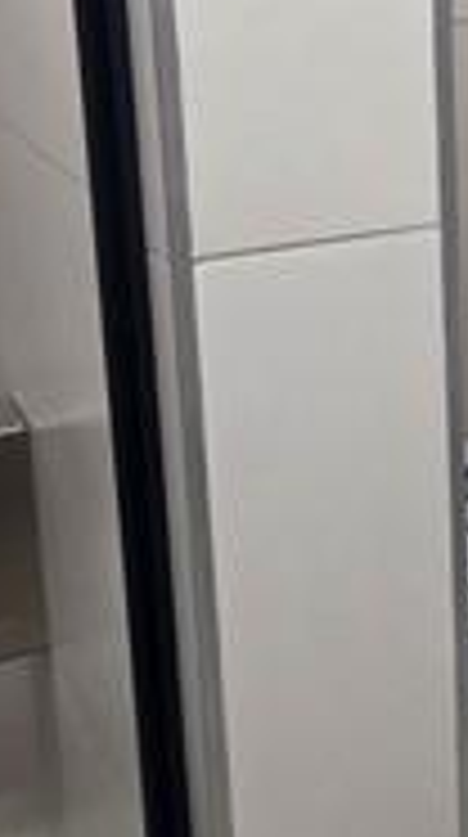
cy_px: 194
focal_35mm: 61
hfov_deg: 17.3
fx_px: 1352
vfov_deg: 33.6
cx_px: 747
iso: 200
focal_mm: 2.2
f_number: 1.9
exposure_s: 1/50
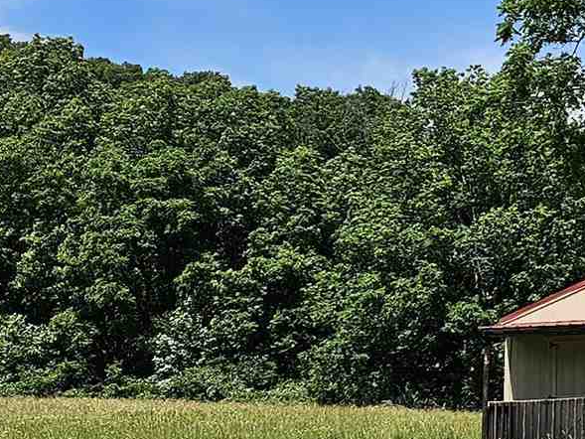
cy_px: 49
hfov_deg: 13.8
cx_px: 1185
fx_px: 2028
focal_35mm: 120
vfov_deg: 12.3
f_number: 1.7
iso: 10
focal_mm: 6.3
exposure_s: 1/818
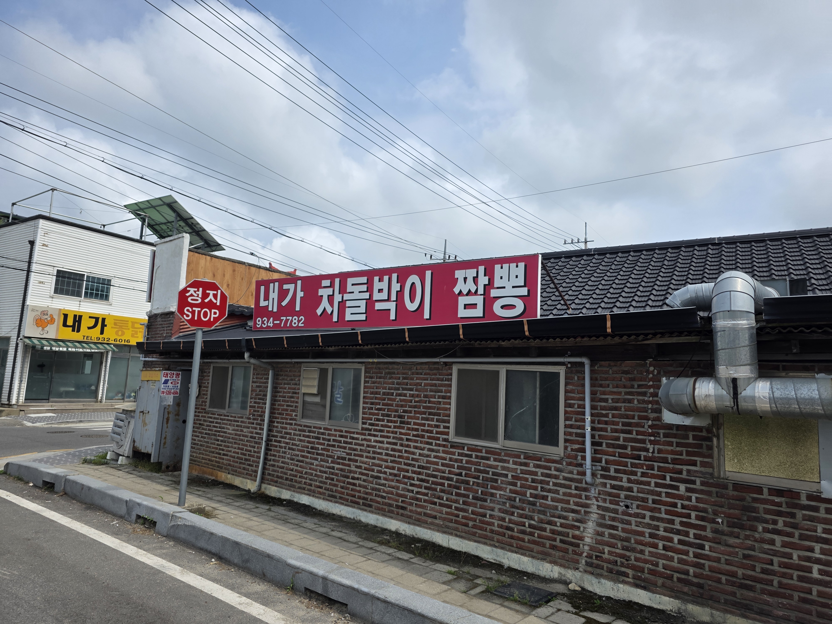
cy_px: 312
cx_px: 416
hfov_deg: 73.9
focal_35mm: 23
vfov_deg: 58.9
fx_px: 553
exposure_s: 1/7944
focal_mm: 6.3
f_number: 1.7
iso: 64
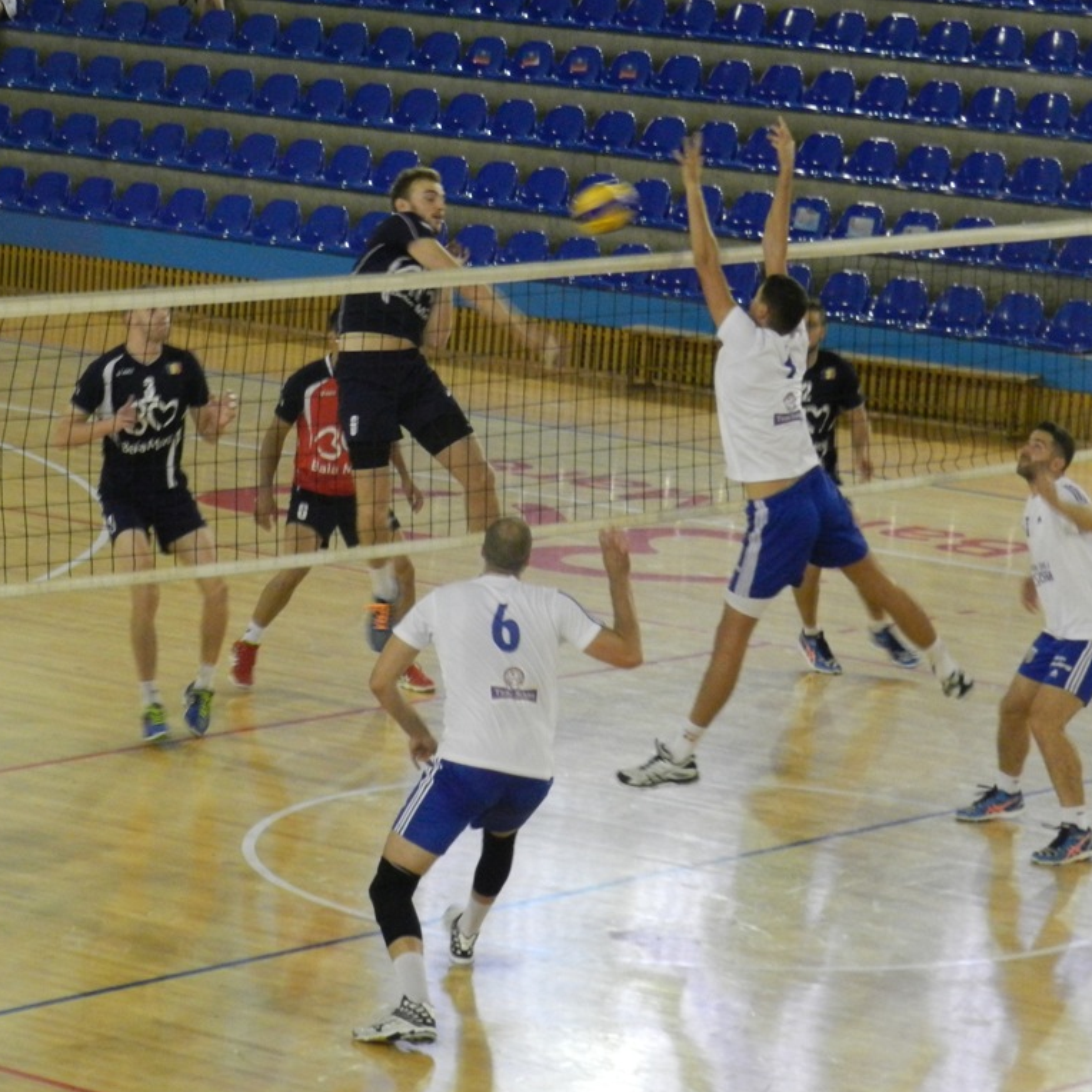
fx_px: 5496
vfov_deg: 11.3
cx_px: 486
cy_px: 547
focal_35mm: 154
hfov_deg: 11.3
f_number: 5
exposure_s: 1/80
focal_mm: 23.1
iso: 800
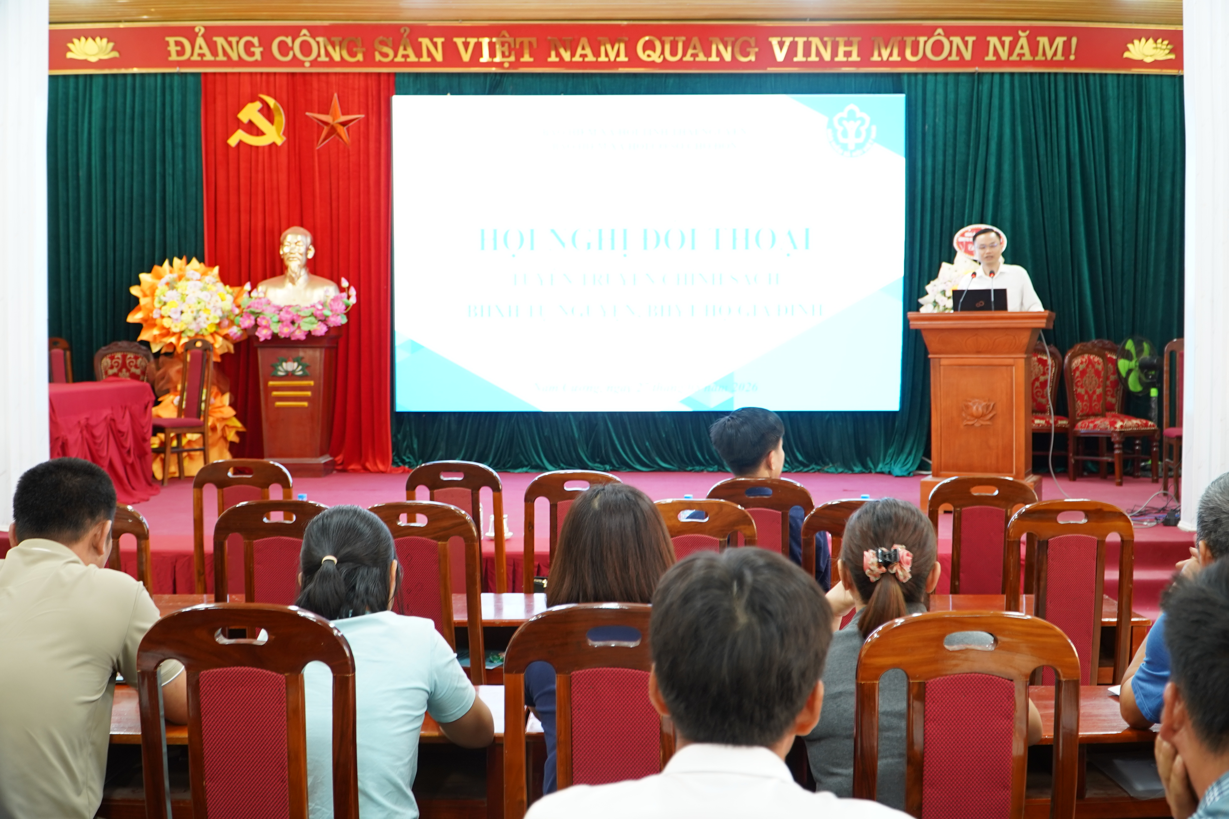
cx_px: 614
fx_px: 1229
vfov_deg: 36.9
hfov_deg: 53.1
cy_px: 410
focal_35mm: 36
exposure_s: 1/8
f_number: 4
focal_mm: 24
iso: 250
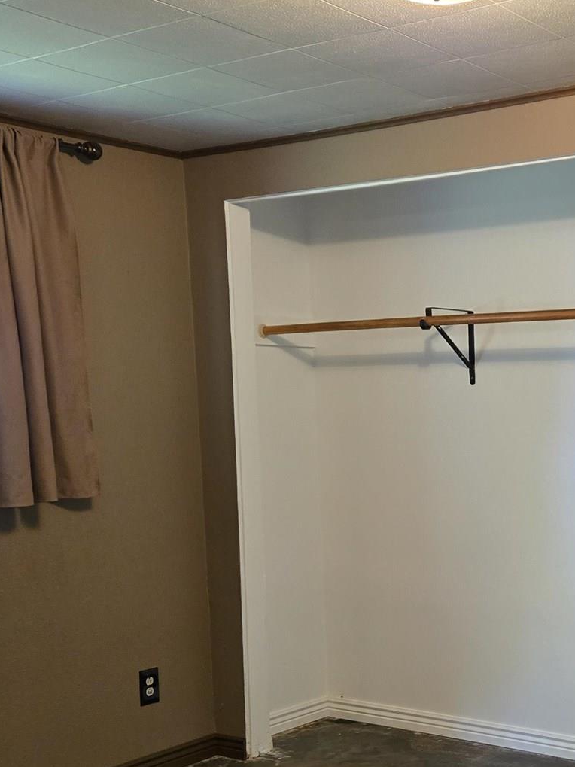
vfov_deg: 36.4
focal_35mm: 52
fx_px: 1152
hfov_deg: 27.1
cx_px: 513
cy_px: 516
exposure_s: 1/120
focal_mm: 5.4
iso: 500
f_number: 1.8
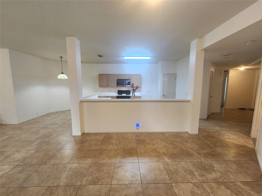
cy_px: 98
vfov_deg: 89.9
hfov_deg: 106.2
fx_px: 98
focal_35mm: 13
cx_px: 131
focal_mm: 2.2
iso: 400
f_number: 2.2
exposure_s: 1/60.2
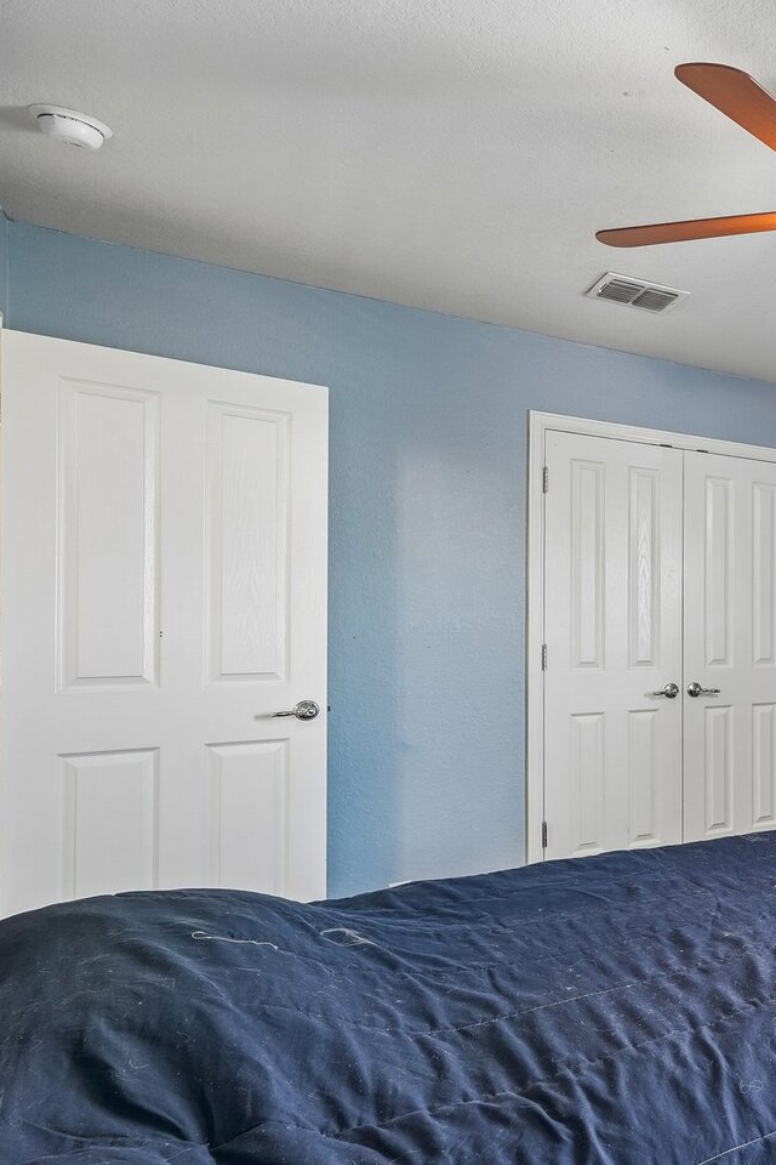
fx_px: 873
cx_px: 977
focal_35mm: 27
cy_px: 630
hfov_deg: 35.2
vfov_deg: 67.3
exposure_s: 1/6
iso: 400
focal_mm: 16
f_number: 8
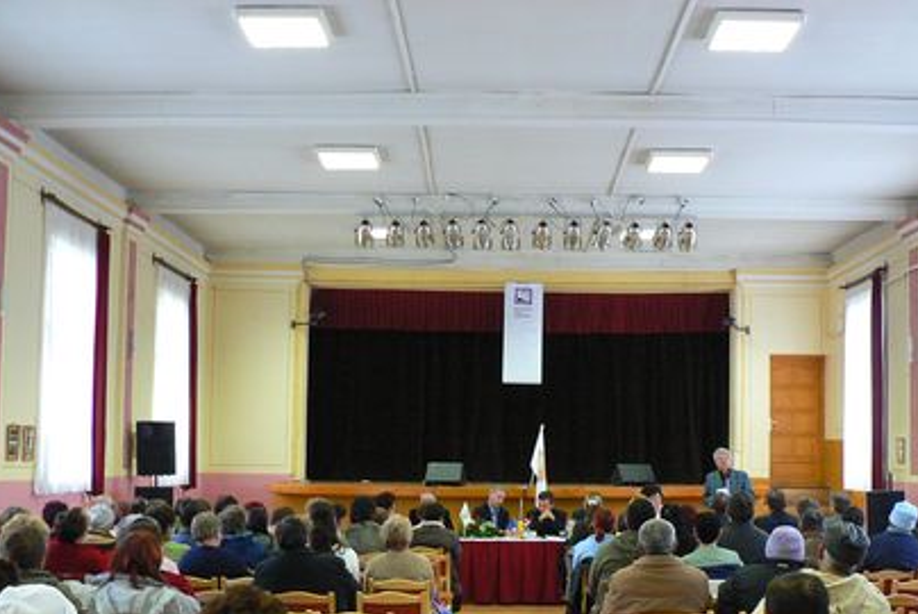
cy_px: 424
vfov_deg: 29.6
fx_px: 1148
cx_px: 541
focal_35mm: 45
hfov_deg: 43.4
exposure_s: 1/10
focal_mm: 6
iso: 200
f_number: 2.8
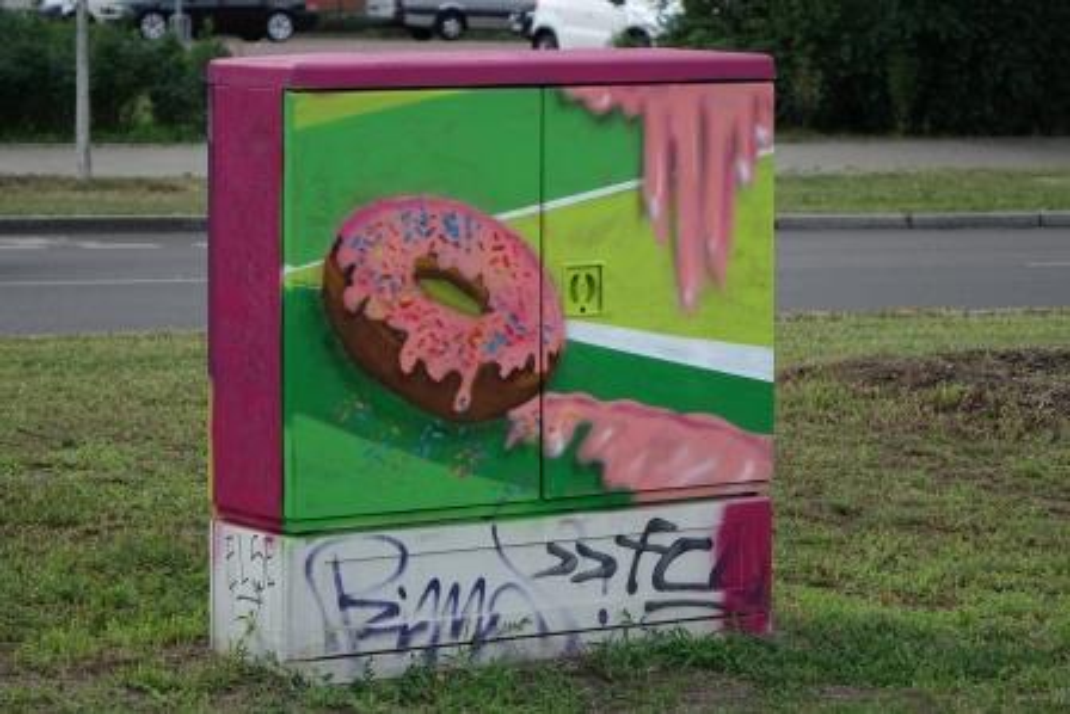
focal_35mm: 145
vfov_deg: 9.5
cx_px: 535
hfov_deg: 14.1
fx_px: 4311
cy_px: 357
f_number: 4
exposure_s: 1/400
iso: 125
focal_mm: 53.29
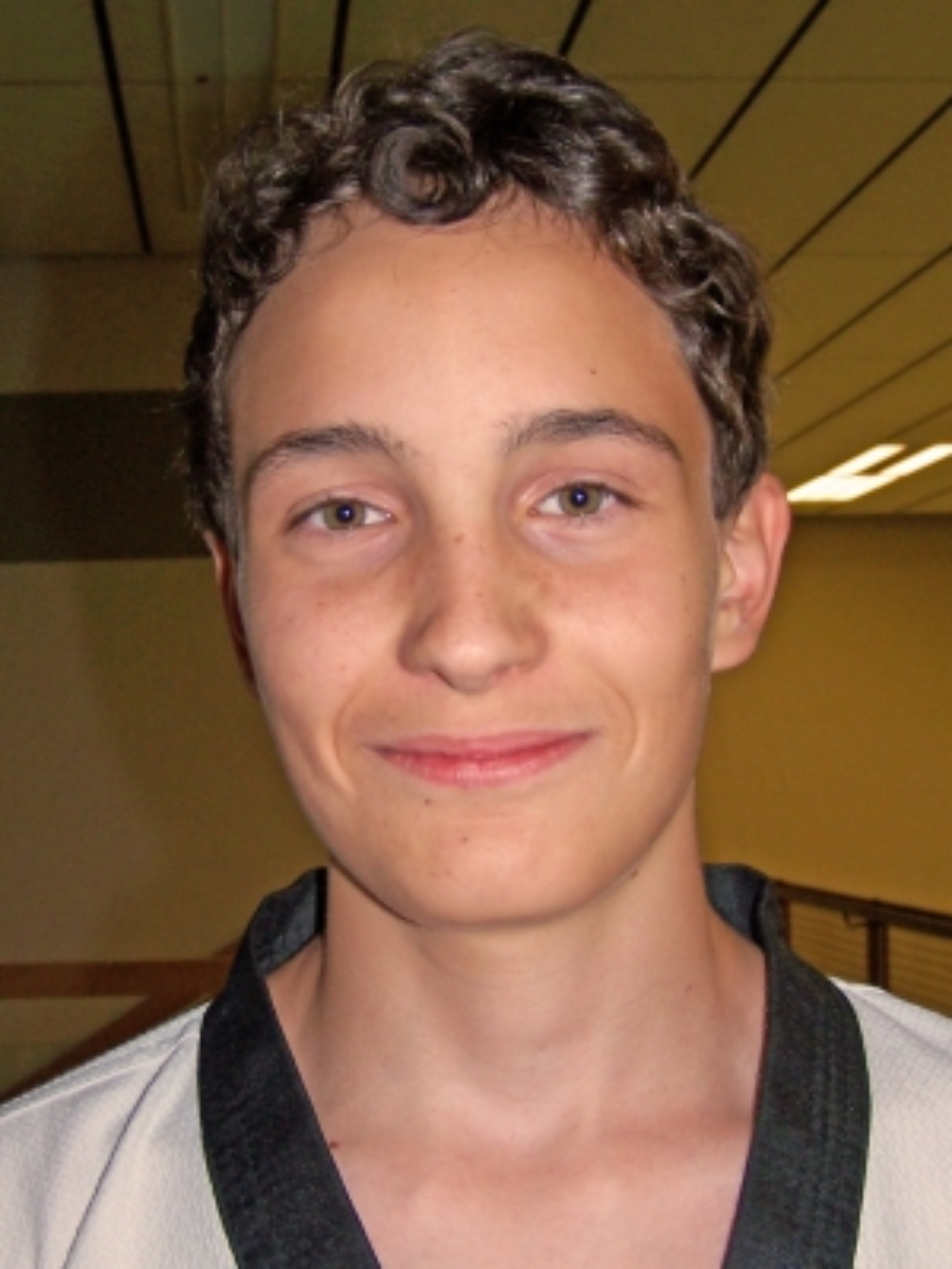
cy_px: 634
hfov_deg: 37.7
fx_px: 1393
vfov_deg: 49.0
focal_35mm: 38
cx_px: 476
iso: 80
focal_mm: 6.3
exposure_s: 1/60
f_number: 2.8
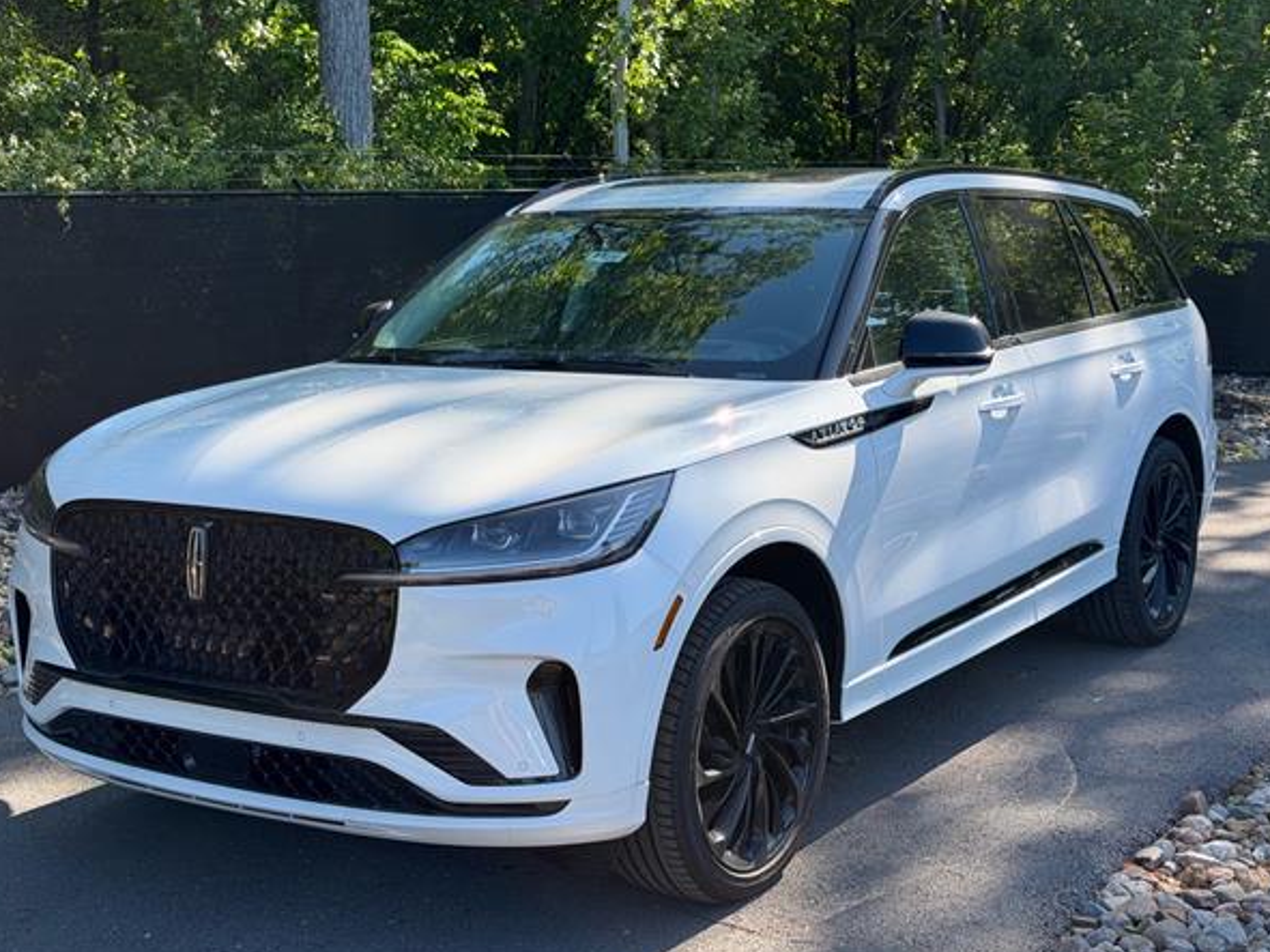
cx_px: 608
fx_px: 1907
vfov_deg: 28.0
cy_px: 464
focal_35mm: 52
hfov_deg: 36.8
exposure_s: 1/1642
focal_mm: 6.76
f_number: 1.78
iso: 80
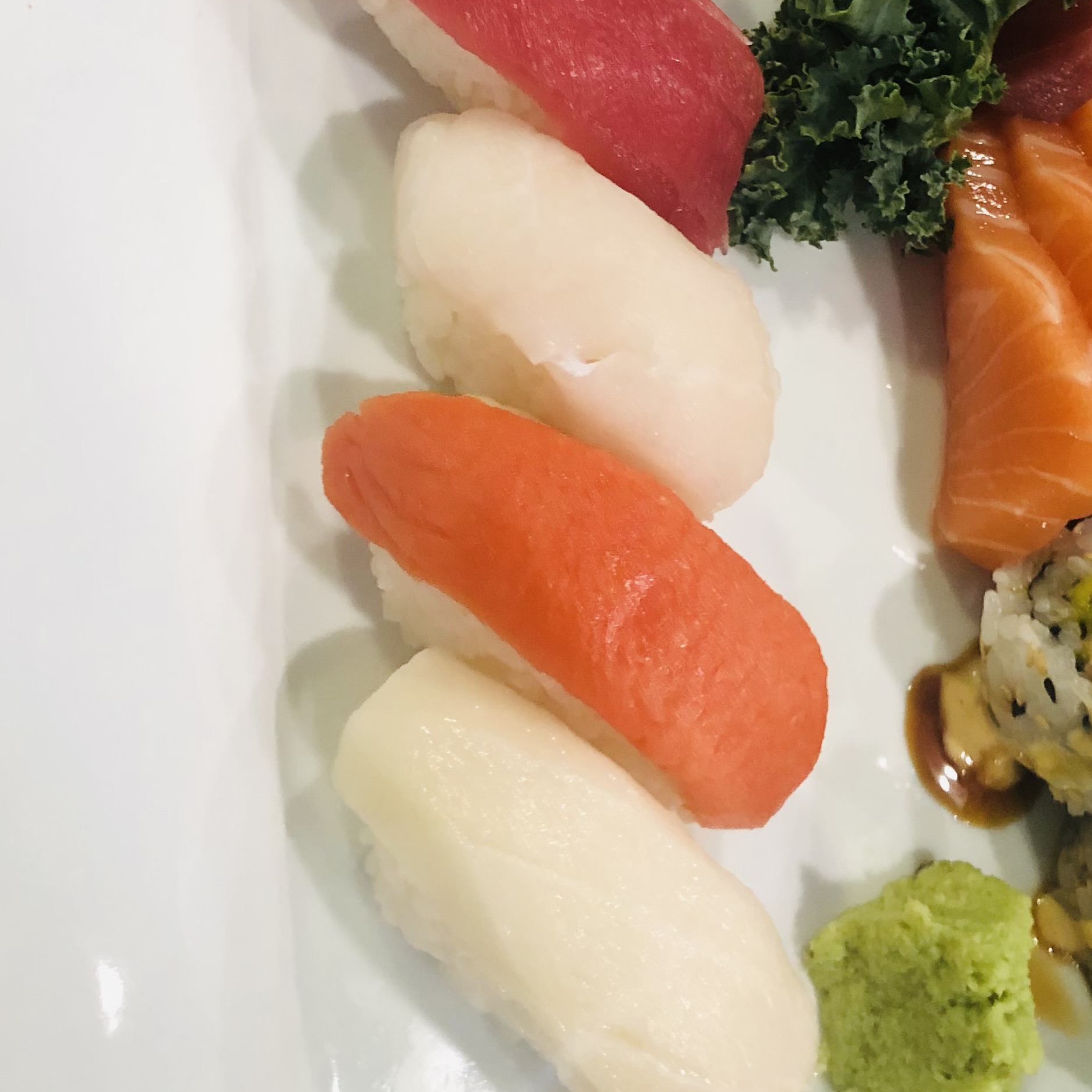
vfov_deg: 31.3
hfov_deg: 31.8
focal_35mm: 53
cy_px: 199
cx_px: 767
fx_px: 1892
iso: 64
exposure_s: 1/15
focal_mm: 4
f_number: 1.8
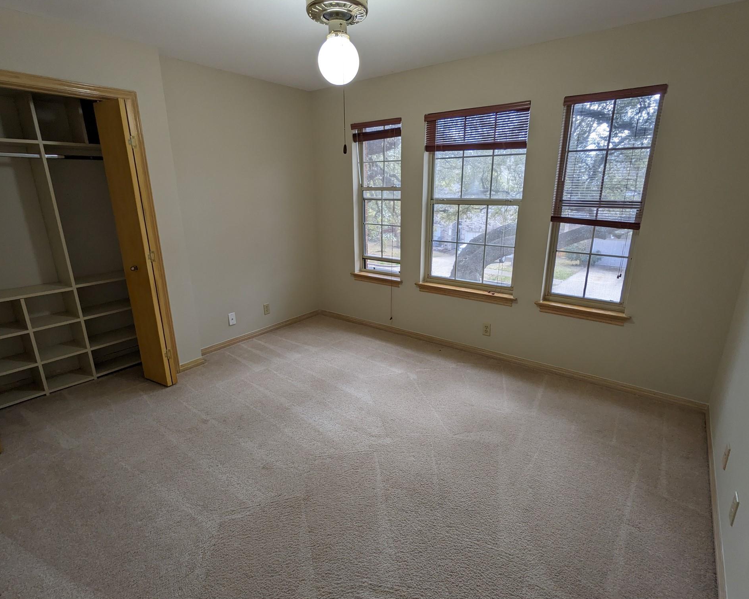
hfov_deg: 89.6
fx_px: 377
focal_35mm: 17
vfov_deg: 77.0
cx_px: 375
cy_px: 304
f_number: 2.2
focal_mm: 2.22
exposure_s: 1/24
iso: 39
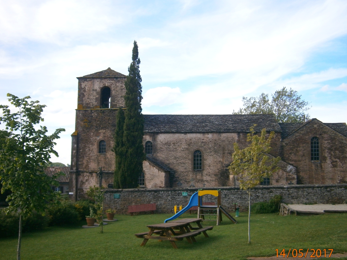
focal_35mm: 40
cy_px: 139
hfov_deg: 46.8
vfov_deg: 36.0
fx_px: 401
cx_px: 164
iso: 80
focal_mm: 6.4
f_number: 8.7
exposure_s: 1/100
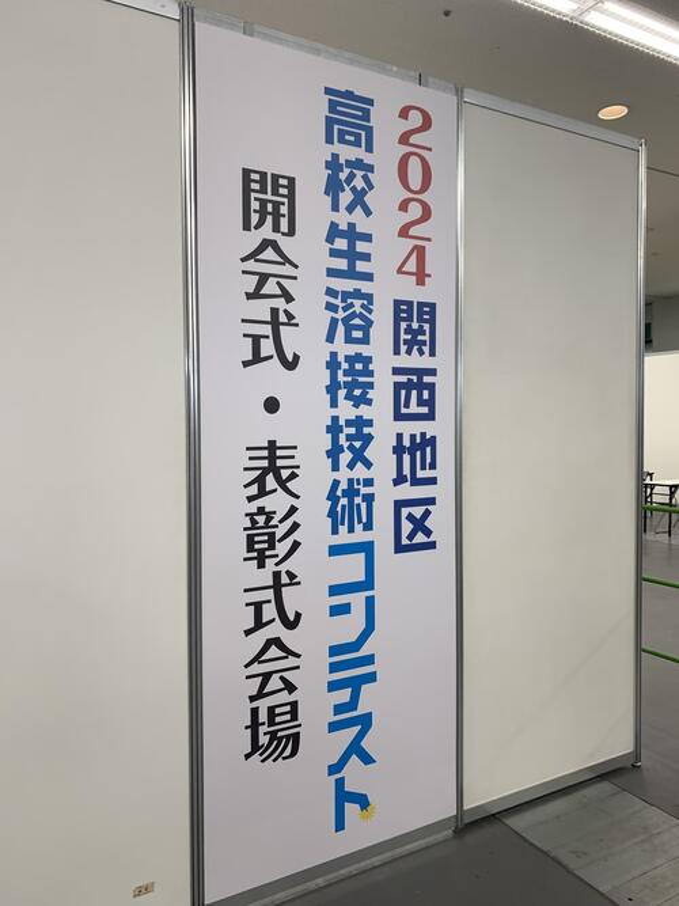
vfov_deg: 67.3
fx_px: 680
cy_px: 453
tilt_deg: -1.3
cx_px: 340
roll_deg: +0.1
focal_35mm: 26
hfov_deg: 53.0
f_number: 1.8
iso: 50
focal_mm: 4.2
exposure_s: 1/60
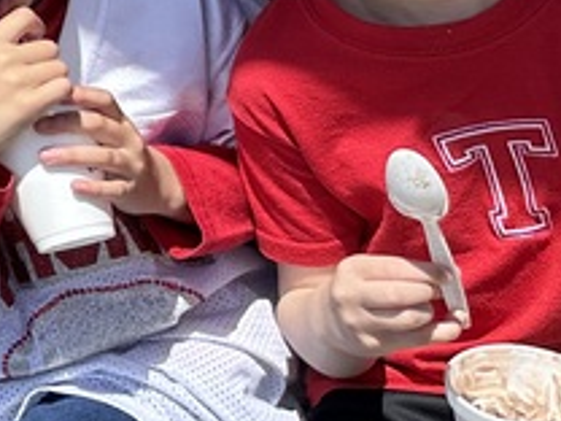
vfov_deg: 12.0
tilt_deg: -7.8
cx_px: -801
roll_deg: +14.5
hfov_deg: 12.7
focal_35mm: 118
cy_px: -208
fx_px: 1912
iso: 80
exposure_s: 1/3155
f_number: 1.78
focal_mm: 6.86
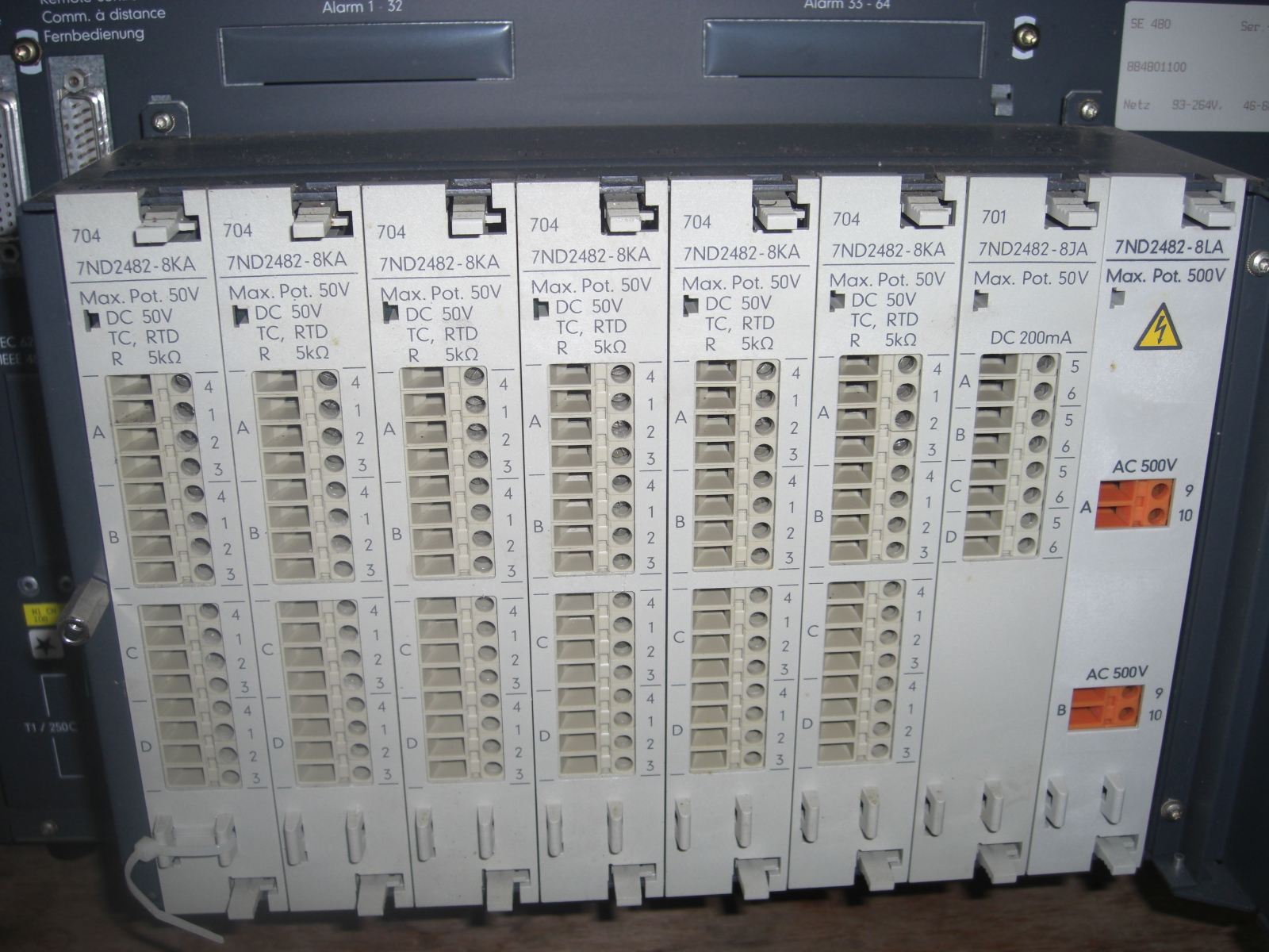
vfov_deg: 37.7
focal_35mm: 38
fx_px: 1393
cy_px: 476
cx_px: 634
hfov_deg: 49.0
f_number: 2.8
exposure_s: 1/60
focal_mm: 7.9
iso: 80
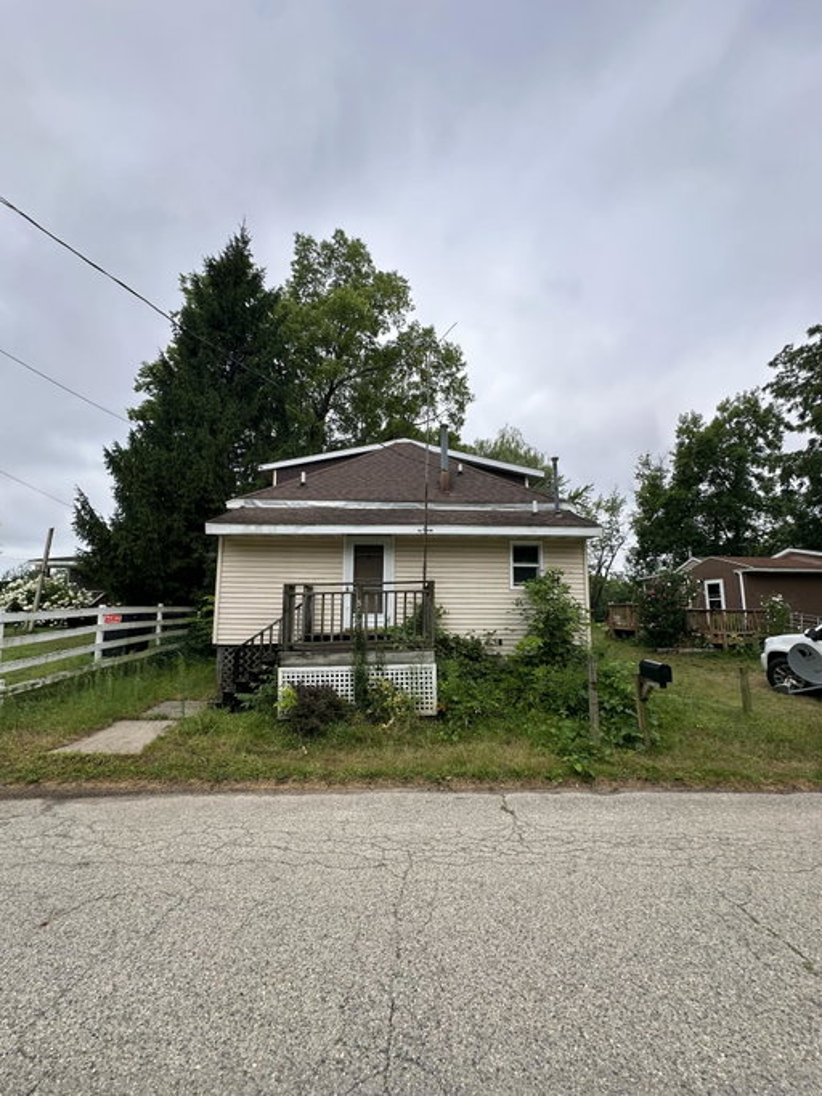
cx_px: 411
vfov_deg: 102.1
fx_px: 443
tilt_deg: +9.3
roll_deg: -0.7
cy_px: 548
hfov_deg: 85.7
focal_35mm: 14
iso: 40
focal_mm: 2.22
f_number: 2.2
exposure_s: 1/211
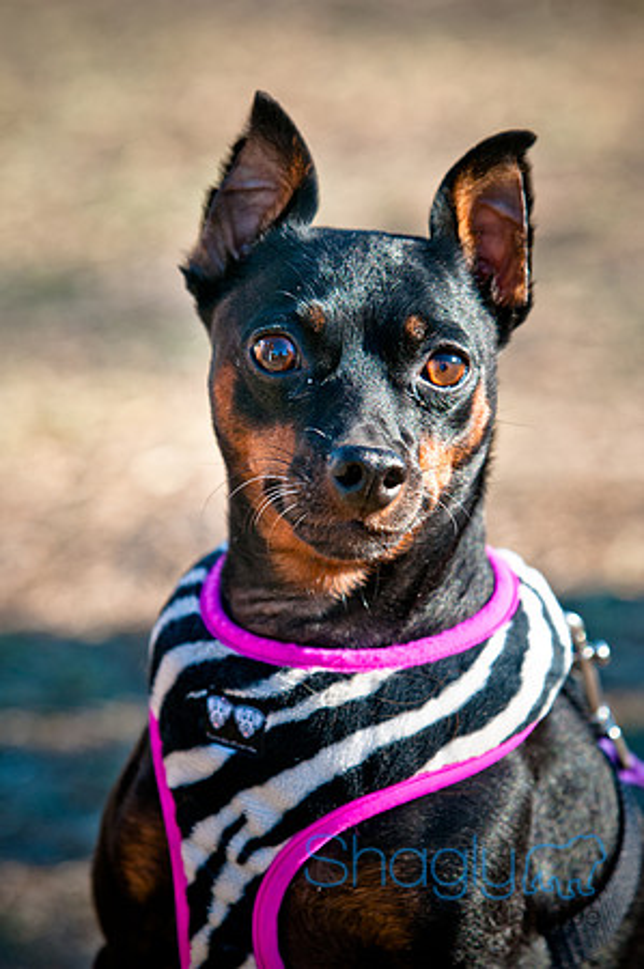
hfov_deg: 6.3
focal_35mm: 218
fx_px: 5849
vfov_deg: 9.5
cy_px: 484
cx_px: 322
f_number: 5
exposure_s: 1/320
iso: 200
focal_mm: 145
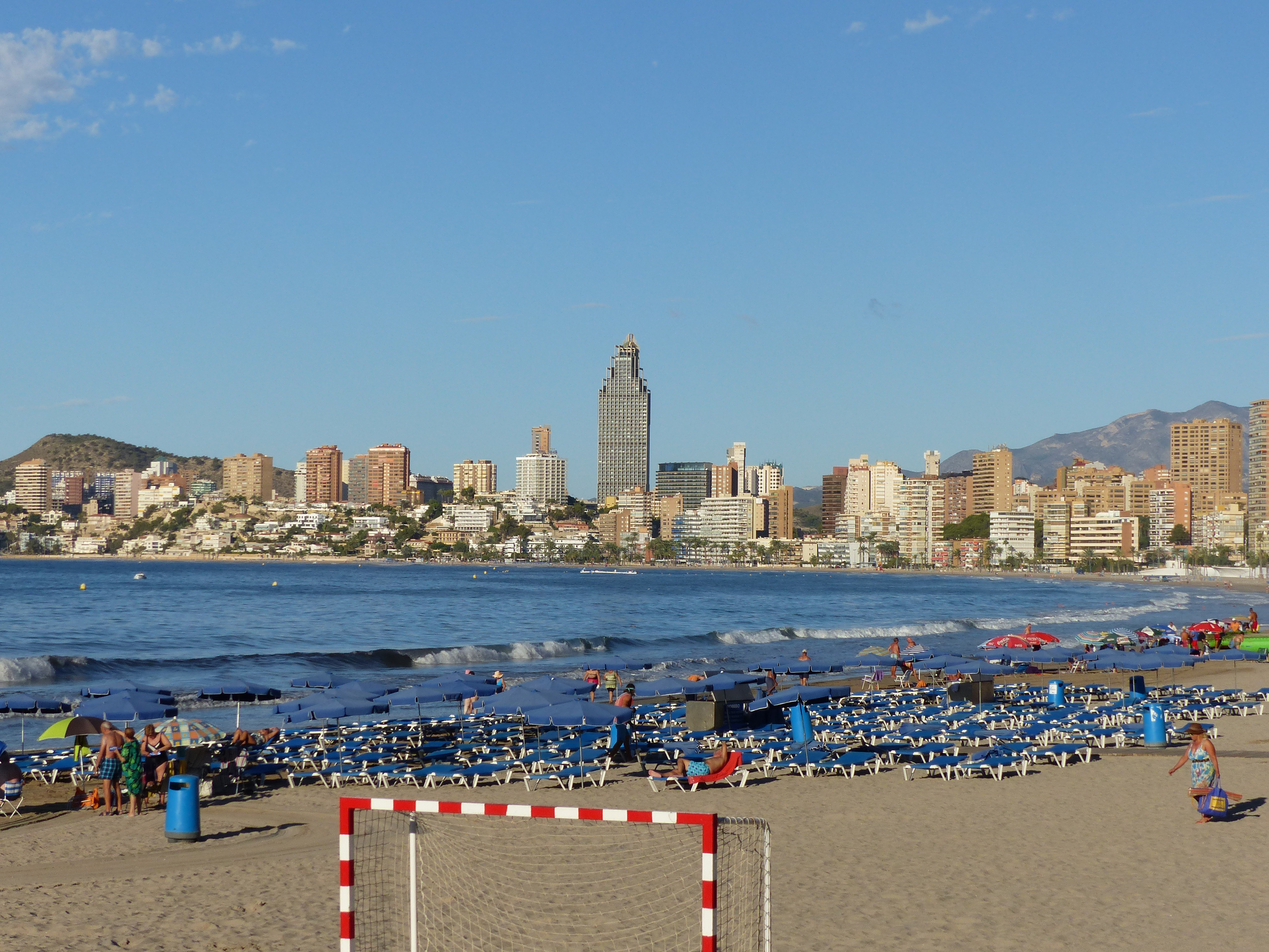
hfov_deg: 22.8
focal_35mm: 86
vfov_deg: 17.2
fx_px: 3153
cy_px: 476
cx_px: 634
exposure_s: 1/1600
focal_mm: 14.5
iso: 100
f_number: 4.5
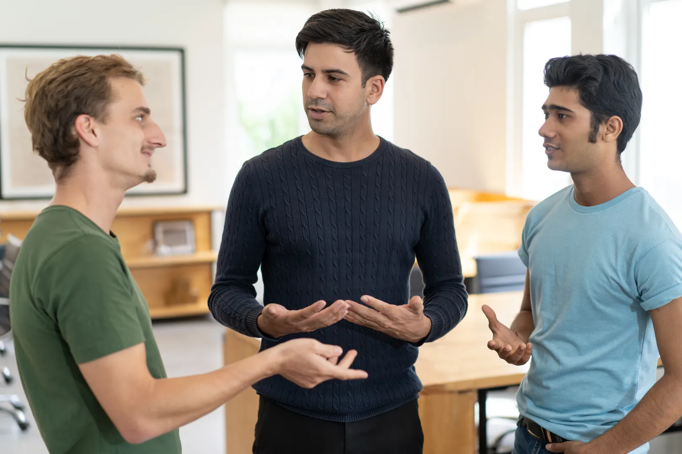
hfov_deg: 36.2
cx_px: 341
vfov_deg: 24.6
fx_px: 1042
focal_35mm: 55
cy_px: 227
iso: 200
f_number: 2.2
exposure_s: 1/200
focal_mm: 55
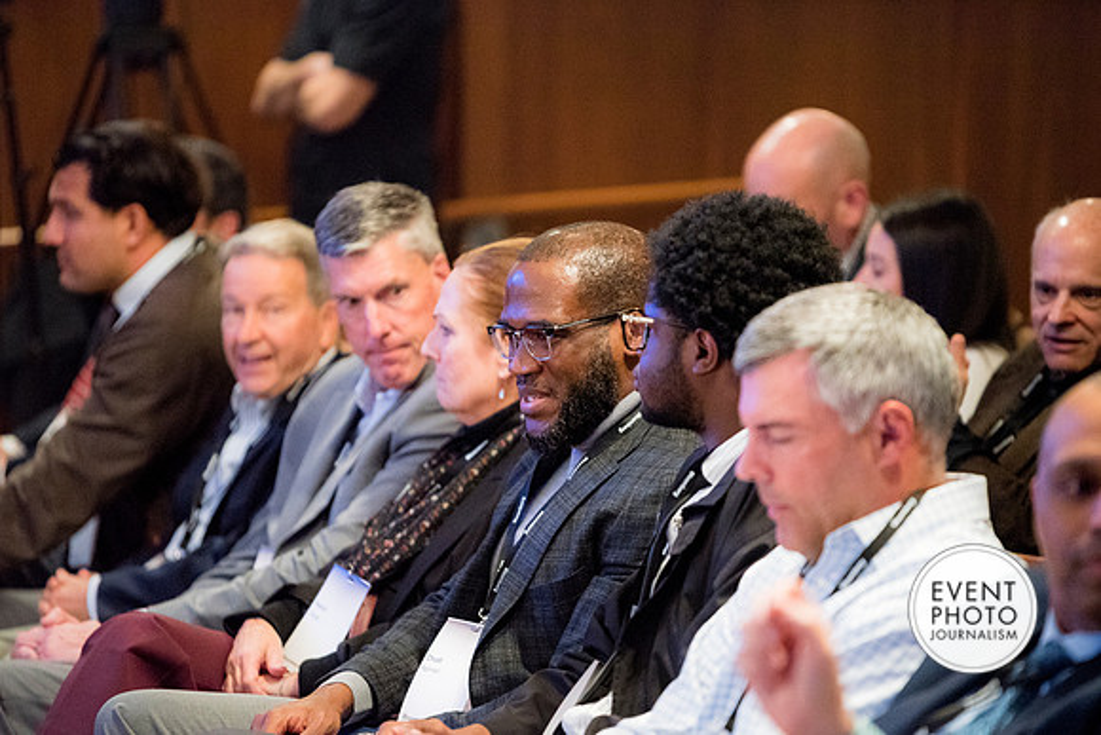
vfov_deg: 6.6
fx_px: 6352
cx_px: 550
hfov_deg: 9.9
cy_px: 368
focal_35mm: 208
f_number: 2.8
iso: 2500
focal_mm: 200
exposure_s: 1/125
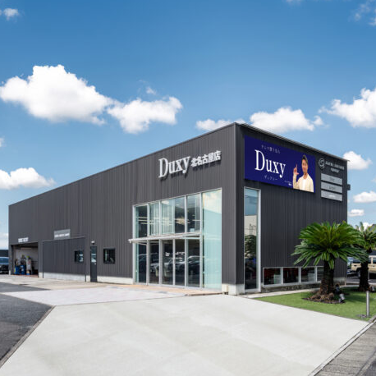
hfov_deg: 42.8
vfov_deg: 42.8
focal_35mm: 39
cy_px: 188
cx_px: 181
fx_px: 479
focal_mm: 30
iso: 64
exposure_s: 1/50
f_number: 13
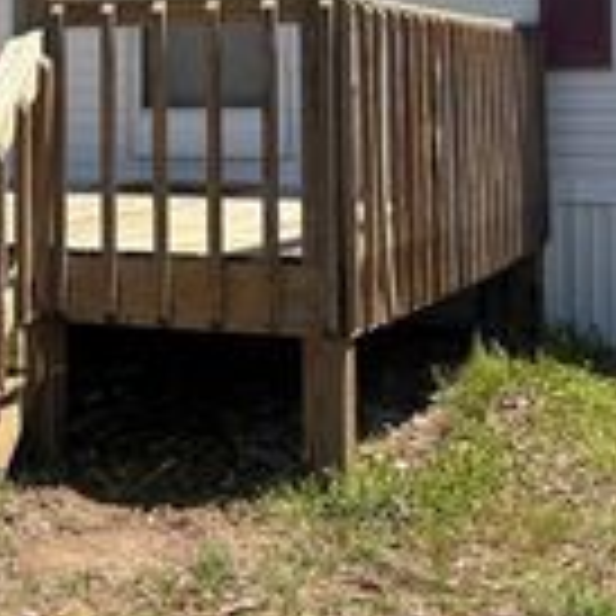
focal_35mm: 84
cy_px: 16
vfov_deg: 20.1
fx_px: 1691
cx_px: 63
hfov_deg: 20.2
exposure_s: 1/2283
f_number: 1.6
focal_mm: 5.96
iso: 50
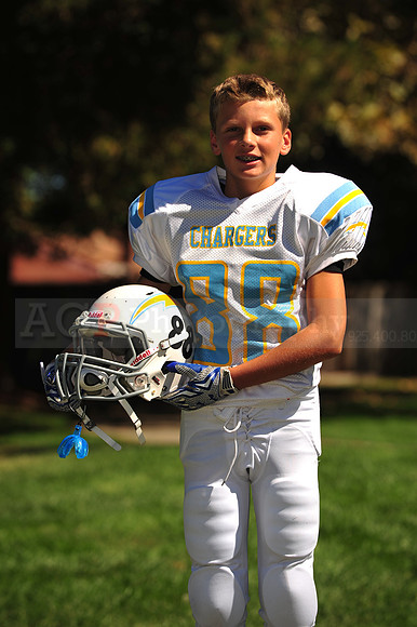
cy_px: 314
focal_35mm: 175
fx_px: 3044
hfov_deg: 7.8
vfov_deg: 11.8
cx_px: 208
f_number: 5
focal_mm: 175
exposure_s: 1/1000
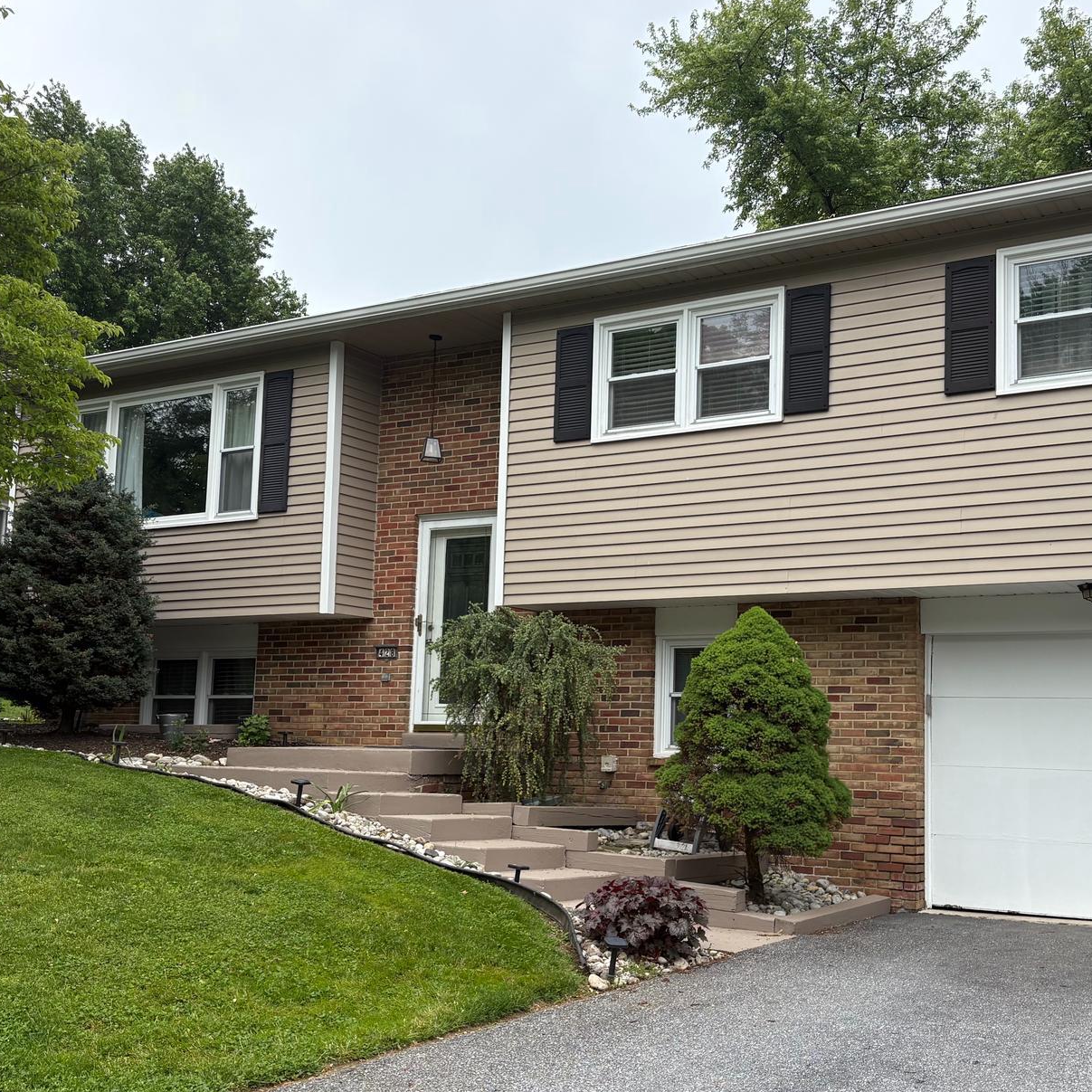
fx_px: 1392
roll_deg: -1.5
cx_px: 641
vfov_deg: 42.8
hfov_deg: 42.7
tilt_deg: +6.8
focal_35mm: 39
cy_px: 601
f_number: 1.6
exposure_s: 1/895
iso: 50
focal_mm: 5.96
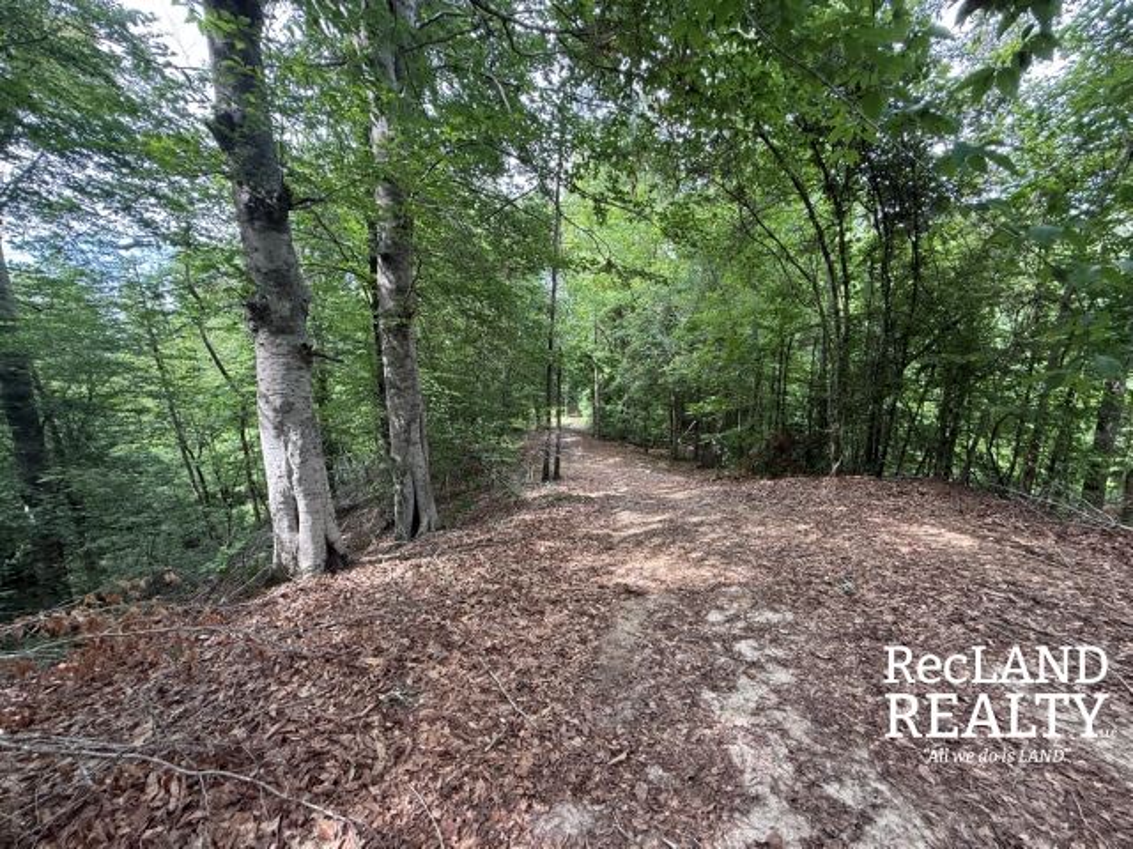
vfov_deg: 85.7
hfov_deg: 102.1
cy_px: 424
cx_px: 566
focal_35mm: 14
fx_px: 458
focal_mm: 2.22
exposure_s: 1/99
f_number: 2.2
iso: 80
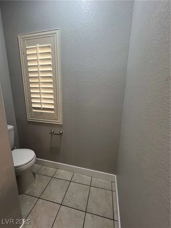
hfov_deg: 89.9
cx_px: 86
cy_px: 114
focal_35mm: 13
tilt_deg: -11.0
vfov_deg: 106.2
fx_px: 86
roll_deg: -0.7
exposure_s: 1/60
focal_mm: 1.57
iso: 160
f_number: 1.8
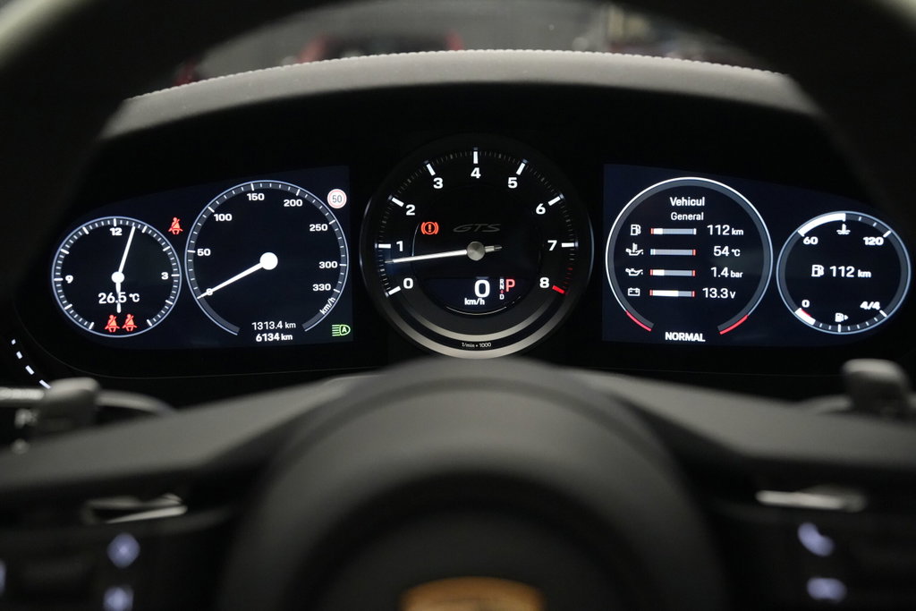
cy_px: 306
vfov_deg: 37.9
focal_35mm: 35
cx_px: 458
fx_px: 891
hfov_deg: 54.4
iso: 10000
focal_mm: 35
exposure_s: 1/60
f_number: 4
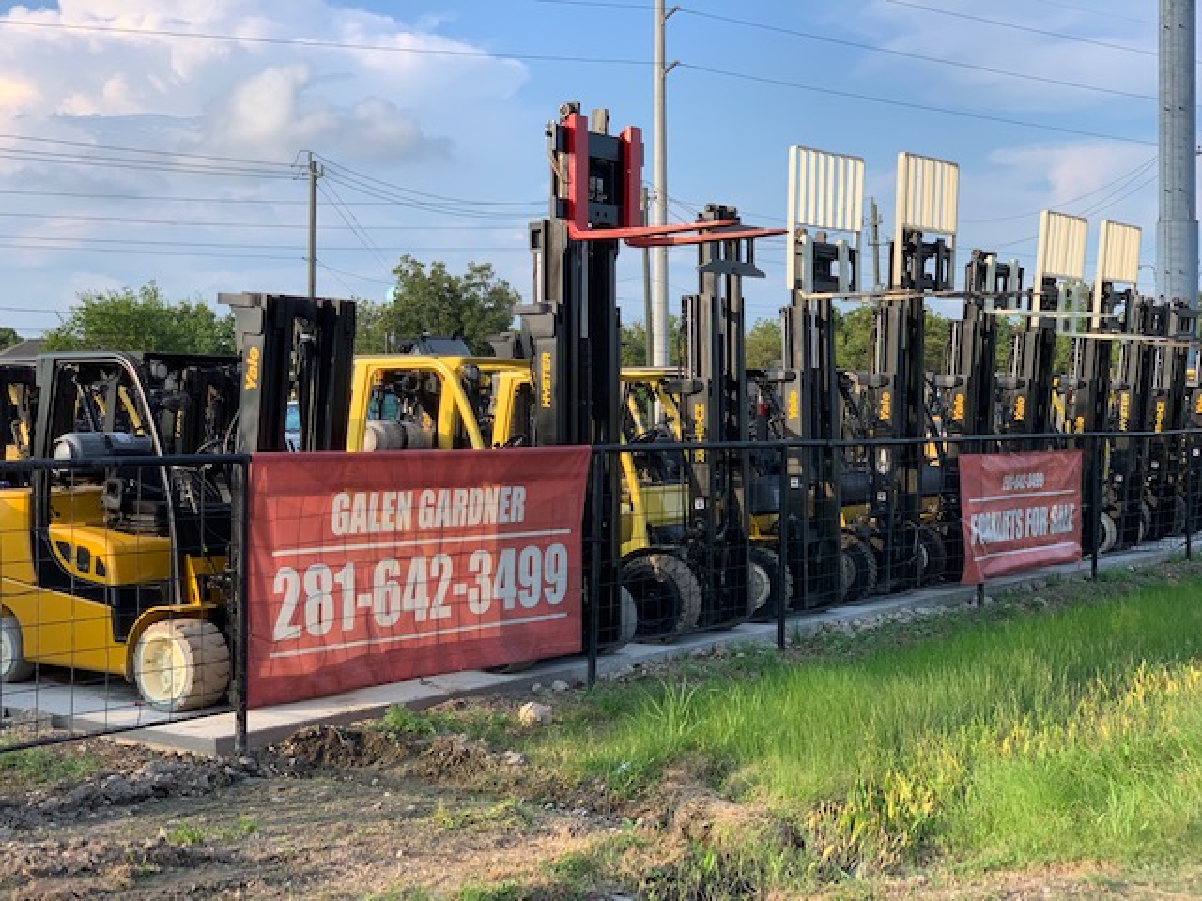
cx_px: 601
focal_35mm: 52
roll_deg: -0.4
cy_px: 450
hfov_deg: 36.8
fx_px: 1806
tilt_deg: +0.1
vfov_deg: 28.0
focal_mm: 6
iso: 16
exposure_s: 1/564
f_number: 2.4
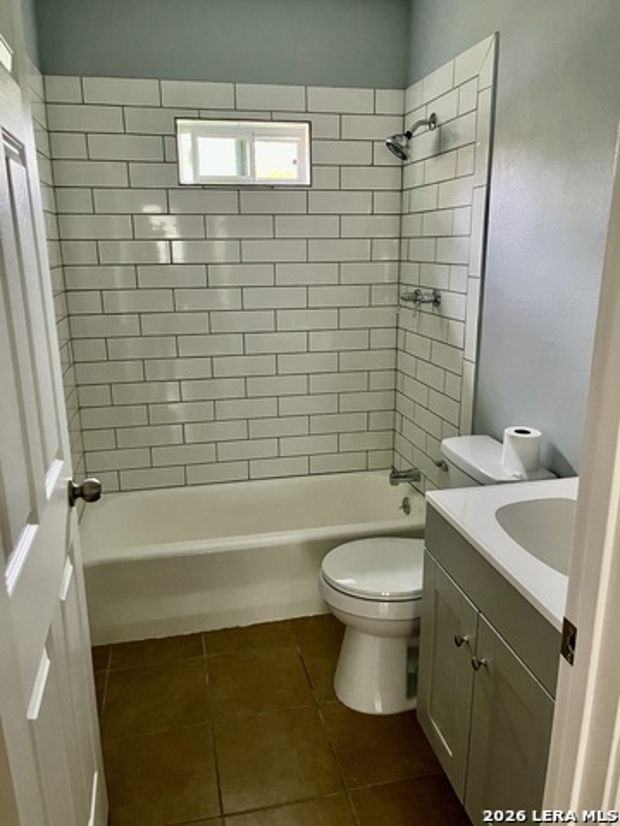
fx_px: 621
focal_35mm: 26
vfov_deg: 67.3
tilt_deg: -15.3
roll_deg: +0.8
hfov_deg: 53.1
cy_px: 413
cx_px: 310
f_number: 1.6
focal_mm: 5.1
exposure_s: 1/60
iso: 500
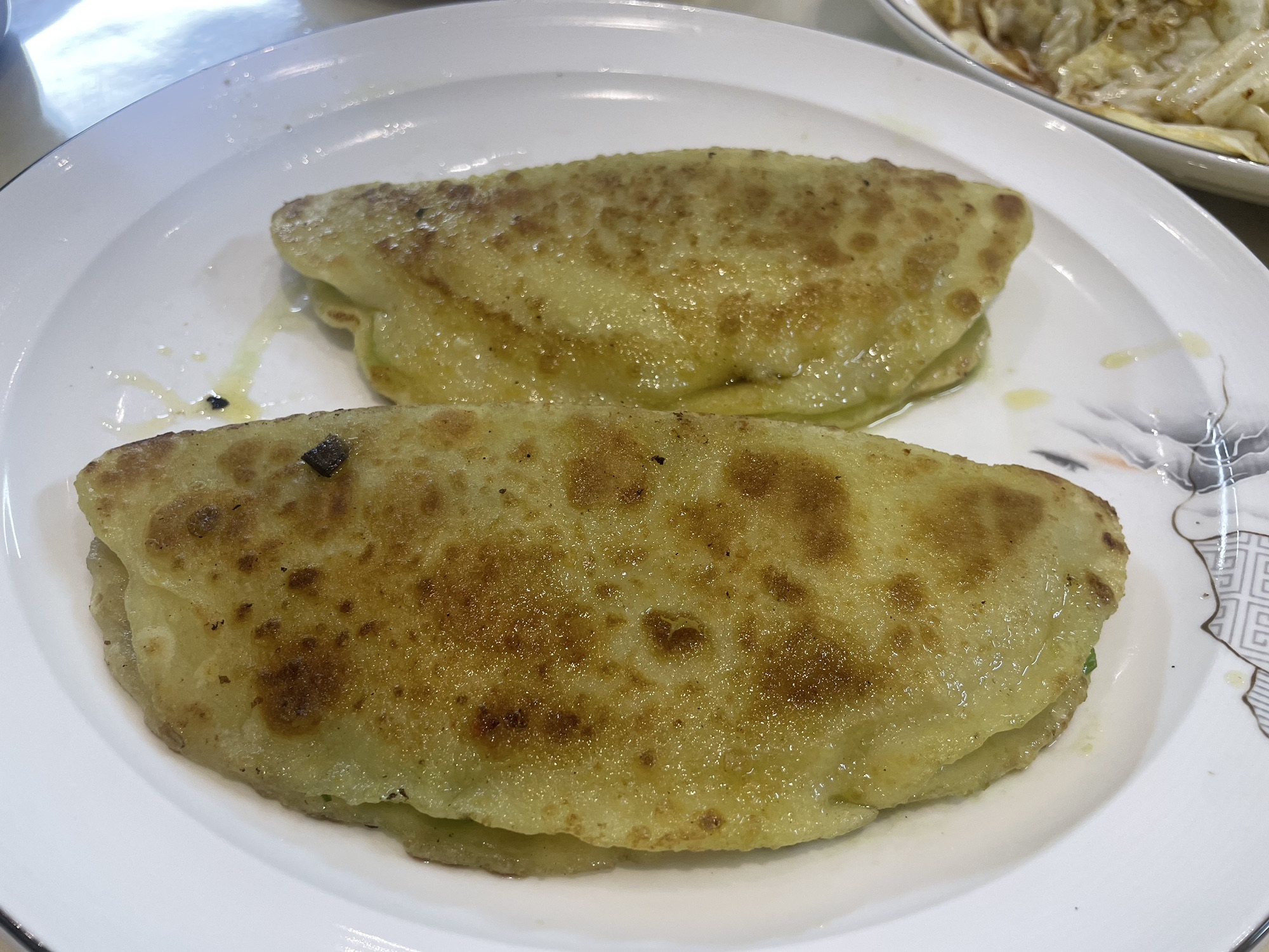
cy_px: 476
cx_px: 634
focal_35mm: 26
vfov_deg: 53.1
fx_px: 953
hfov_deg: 67.3
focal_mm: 4.2
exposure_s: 1/100
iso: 100
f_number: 1.6
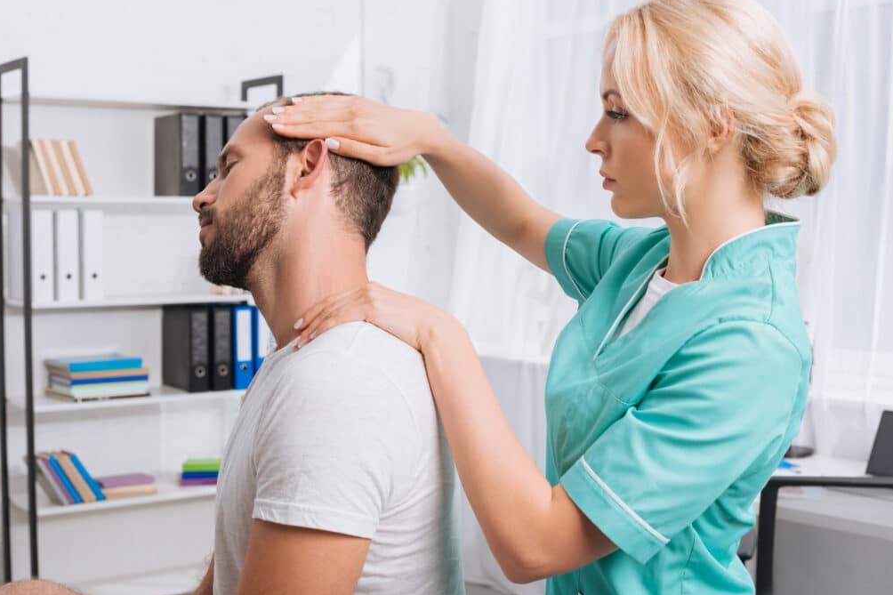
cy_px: 295
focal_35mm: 51
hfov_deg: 38.9
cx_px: 444
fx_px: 1265
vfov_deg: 26.5
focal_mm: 50
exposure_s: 1/200
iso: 100
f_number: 6.3
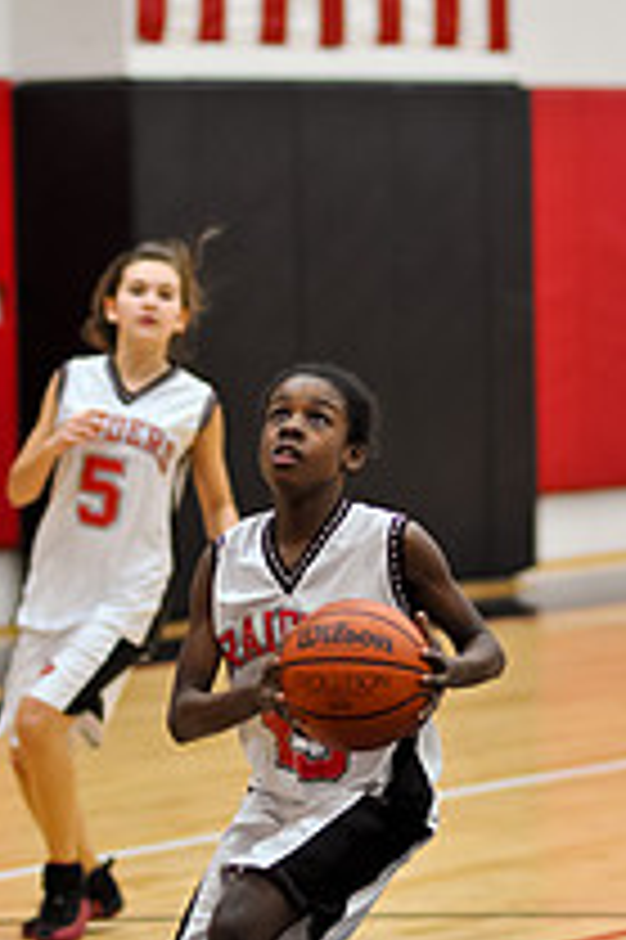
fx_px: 4781
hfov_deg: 7.5
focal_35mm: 183
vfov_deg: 11.2
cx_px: 345
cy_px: 454
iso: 1400
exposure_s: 1/500
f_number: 2
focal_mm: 85
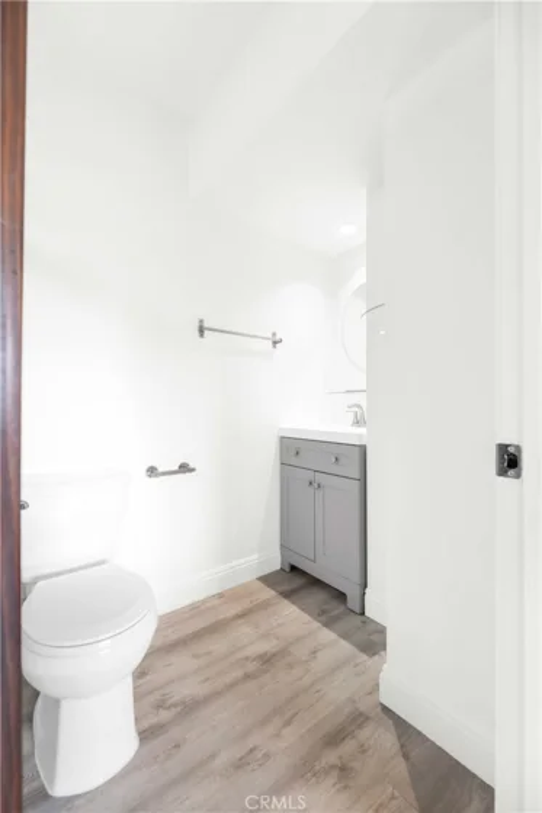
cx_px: 271
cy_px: 406
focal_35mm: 15
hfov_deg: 77.3
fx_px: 339
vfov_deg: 100.4
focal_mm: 15
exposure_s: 1/10
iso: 500
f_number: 8
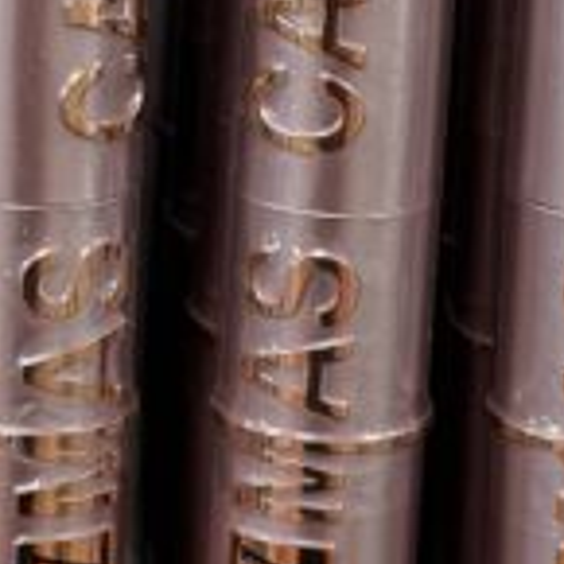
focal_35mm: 254
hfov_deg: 6.9
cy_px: -144
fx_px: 4682
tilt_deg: -45.0
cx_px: 226
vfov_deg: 6.8
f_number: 1.6
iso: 25
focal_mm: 5.96
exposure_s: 1/50
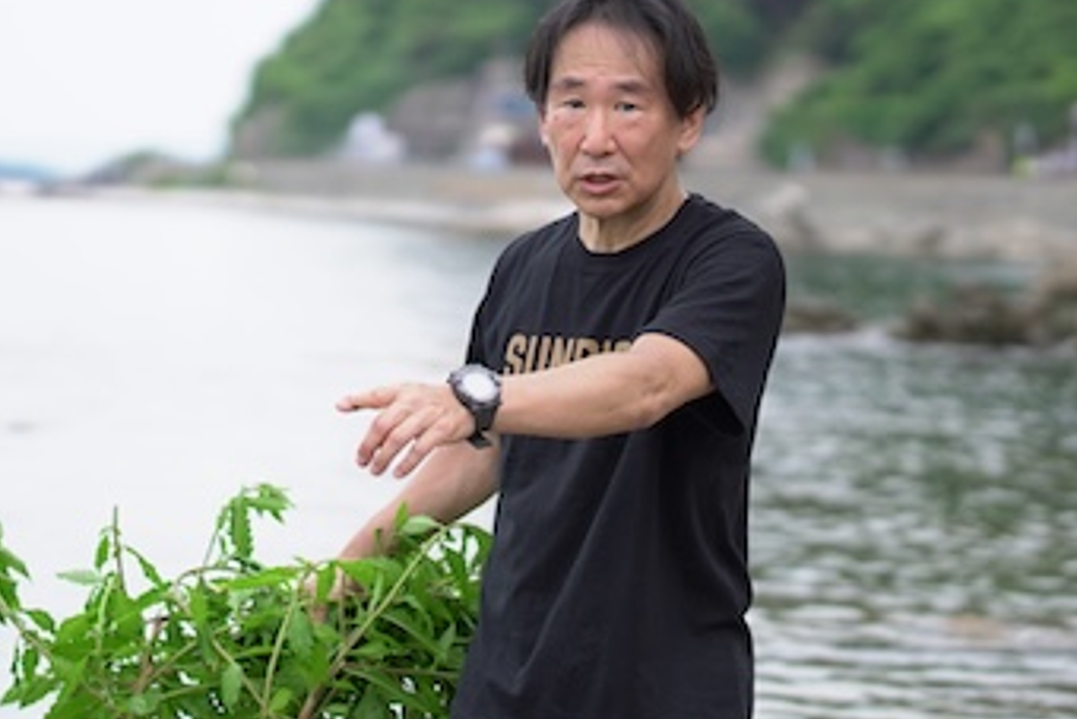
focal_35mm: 158
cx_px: 380
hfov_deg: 13.0
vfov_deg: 8.7
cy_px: 426
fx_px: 4729
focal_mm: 56
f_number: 1.4
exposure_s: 1/3200
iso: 125
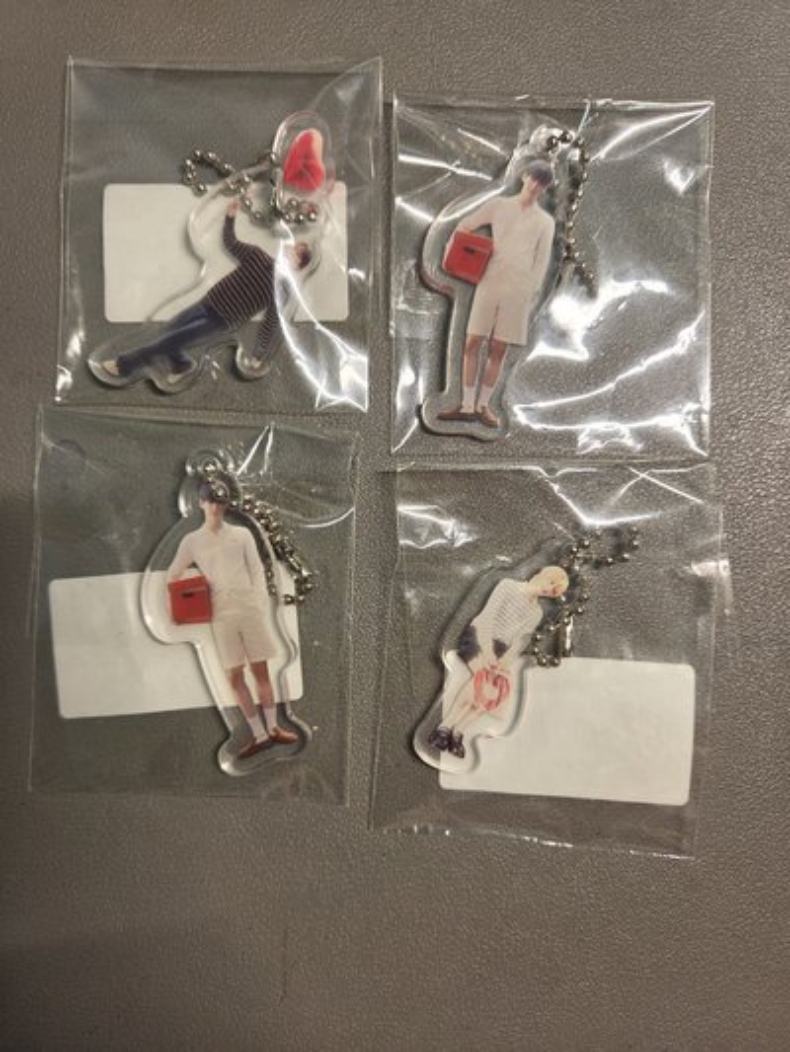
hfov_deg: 58.9
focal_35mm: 23
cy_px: 526
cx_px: 395
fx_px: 700
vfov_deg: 73.9
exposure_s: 1/120
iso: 64
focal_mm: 5.4
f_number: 1.8
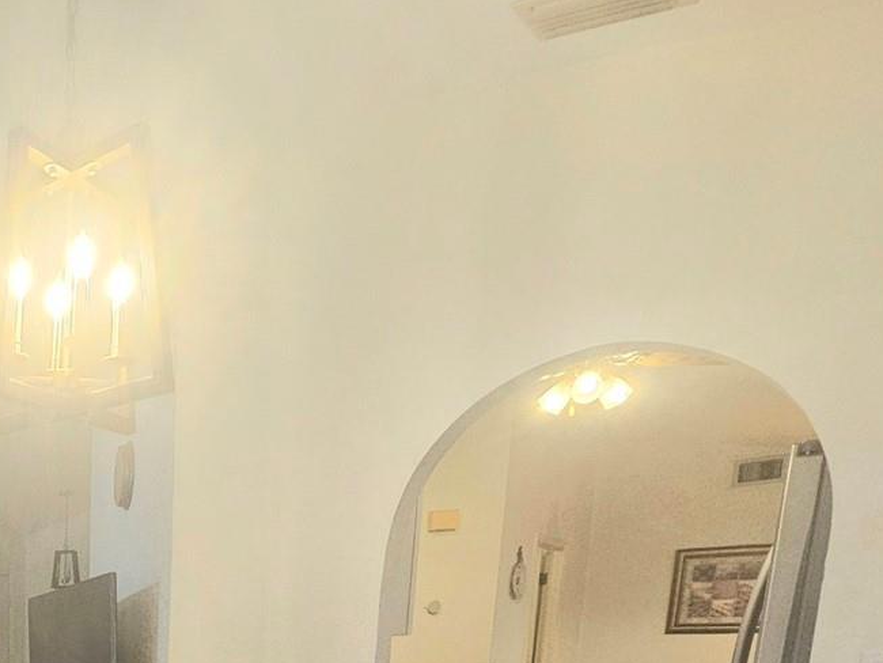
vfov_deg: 35.2
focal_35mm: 32
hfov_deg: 44.2
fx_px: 817
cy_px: 789
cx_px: -77
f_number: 2.2
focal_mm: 2.2
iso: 250
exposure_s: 1/60.2
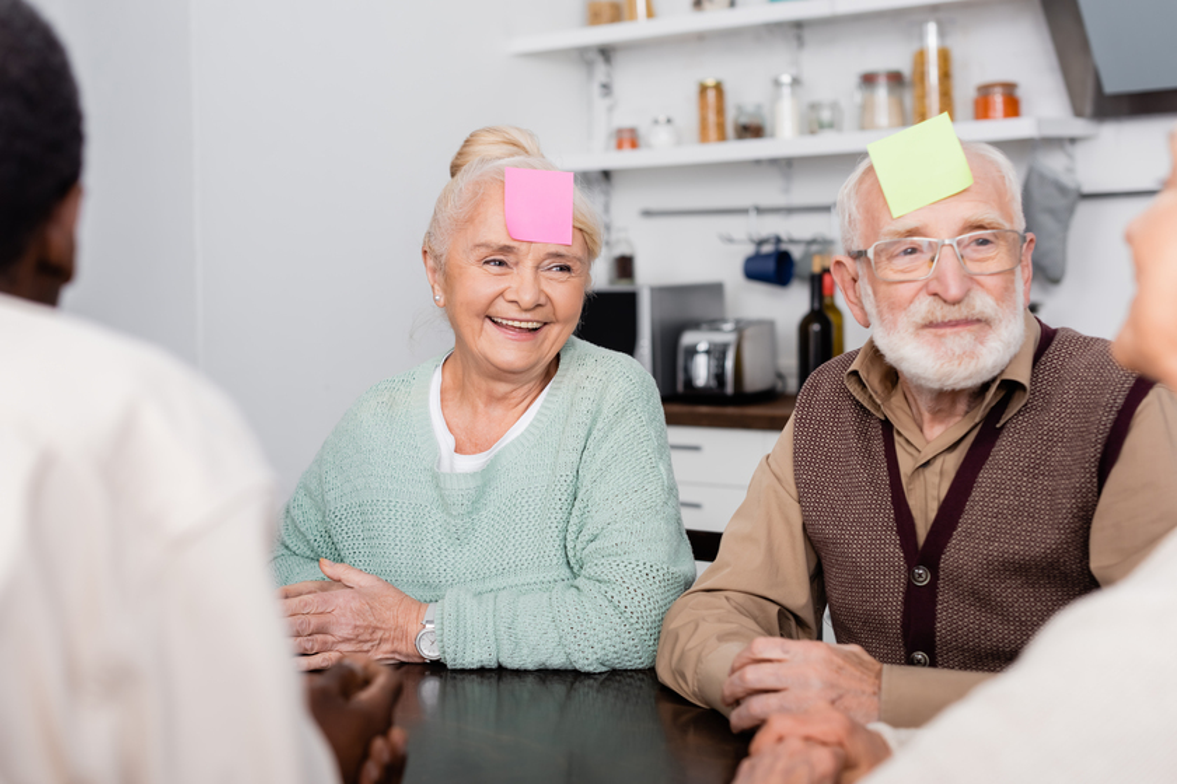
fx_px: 1635
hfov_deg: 39.6
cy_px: 392
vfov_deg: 27.0
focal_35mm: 50
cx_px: 588
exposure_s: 1/200
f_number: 3.5
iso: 100
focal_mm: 50
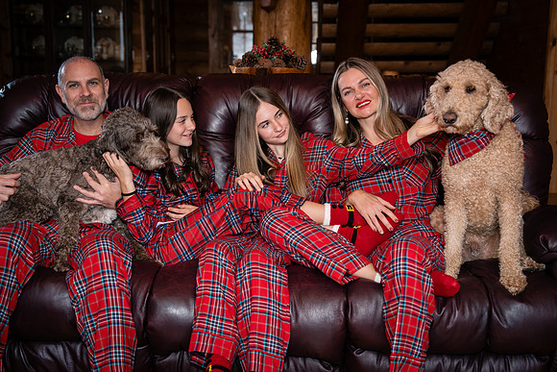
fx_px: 749
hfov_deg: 40.8
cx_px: 283
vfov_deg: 27.9
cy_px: 186
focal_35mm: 48
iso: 400
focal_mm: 47
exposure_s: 1/250
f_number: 3.5
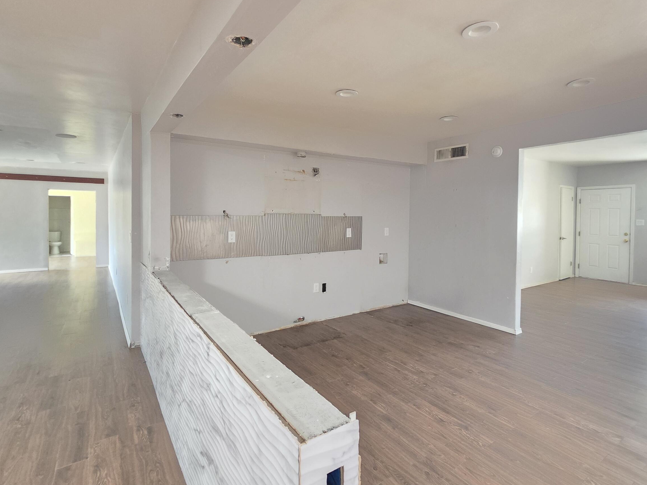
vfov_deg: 74.7
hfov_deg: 90.9
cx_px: 340
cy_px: 228
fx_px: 318
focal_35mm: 17
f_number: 1.9
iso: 1250
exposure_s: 1/60
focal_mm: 2.2
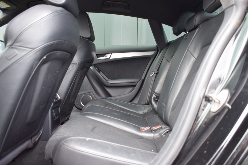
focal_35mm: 33
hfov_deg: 57.2
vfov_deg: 40.0
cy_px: 82
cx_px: 124
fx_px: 227
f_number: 4
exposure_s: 1/60
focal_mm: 22
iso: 400
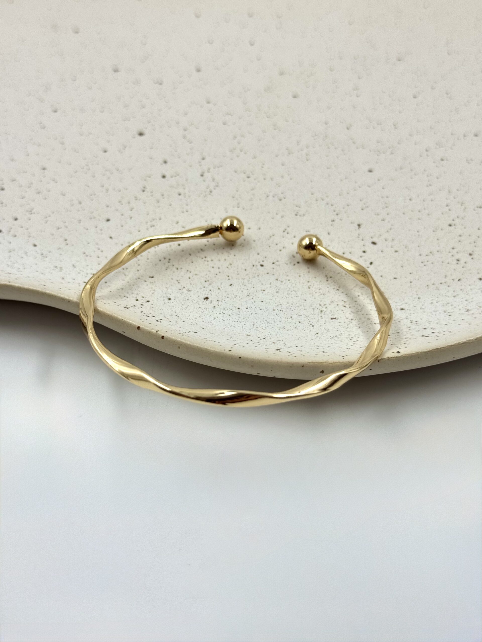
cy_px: 321
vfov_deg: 39.7
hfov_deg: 30.3
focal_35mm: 48
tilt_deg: -43.5
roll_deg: +3.3
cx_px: 241
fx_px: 891
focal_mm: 6.76
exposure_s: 1/865
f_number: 1.78
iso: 64
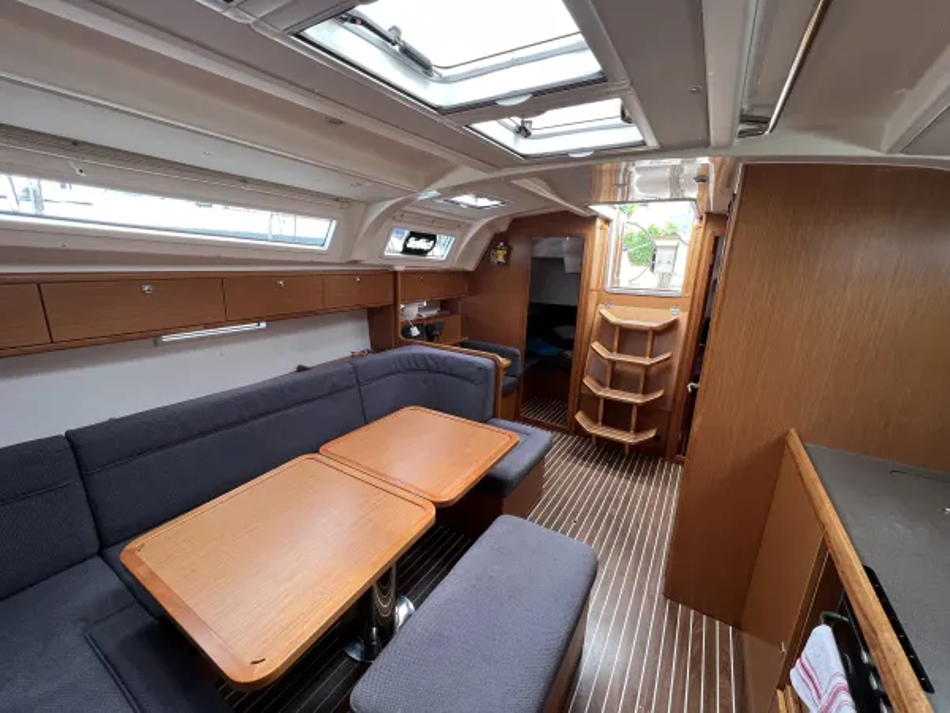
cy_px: 356
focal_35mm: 13
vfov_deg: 89.9
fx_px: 357
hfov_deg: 106.2
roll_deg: -1.5
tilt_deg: -14.7
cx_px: 475
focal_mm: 1.57
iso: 125
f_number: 1.8
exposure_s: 1/99
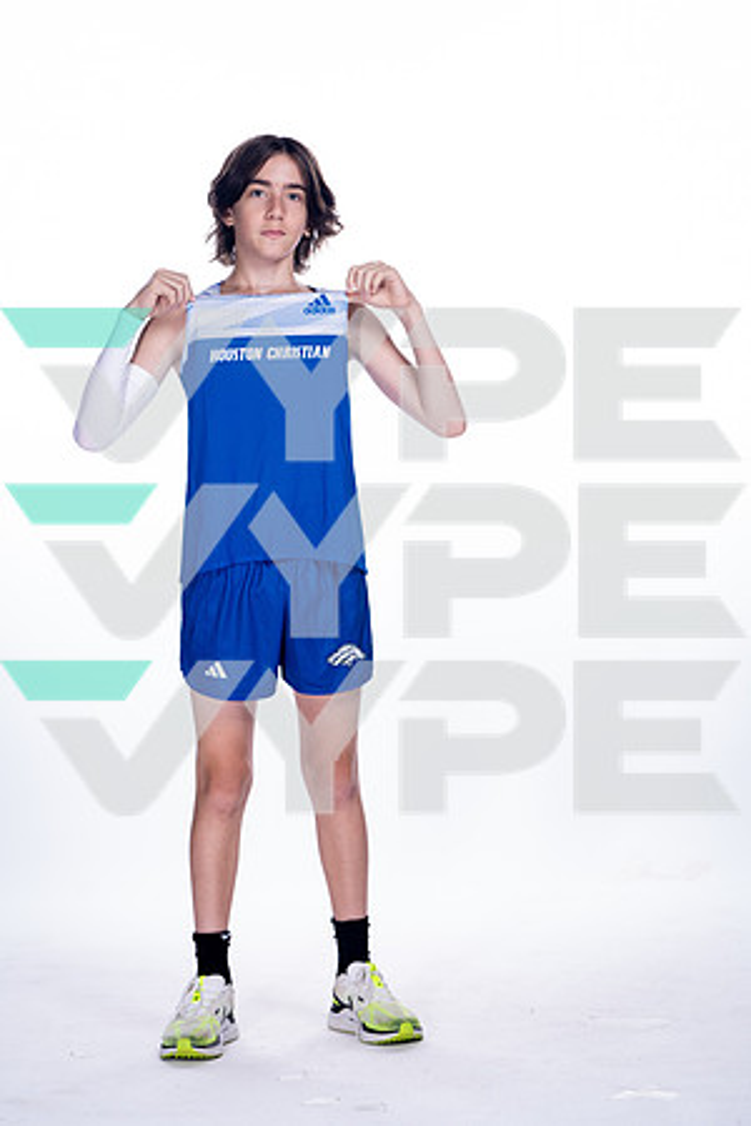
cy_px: 563
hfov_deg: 11.3
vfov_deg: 16.9
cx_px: 376
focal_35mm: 121
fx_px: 3786
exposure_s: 1/250
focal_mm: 121
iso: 800
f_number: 5.6
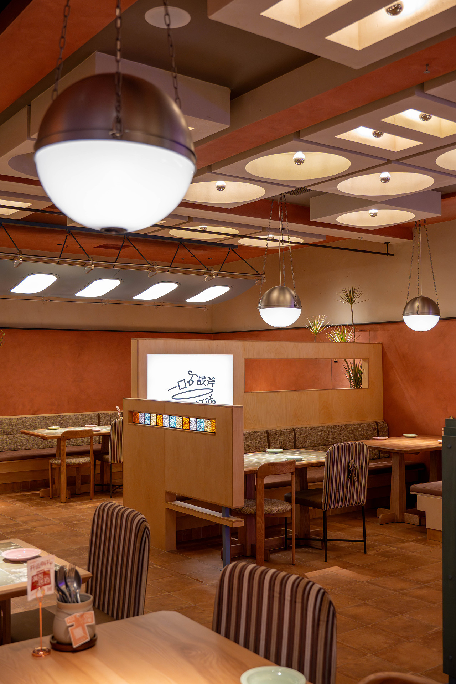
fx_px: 722
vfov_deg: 50.7
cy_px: 342
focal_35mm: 38
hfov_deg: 35.1
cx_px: 228
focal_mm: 38
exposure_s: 1/50
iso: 1600
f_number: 5.6
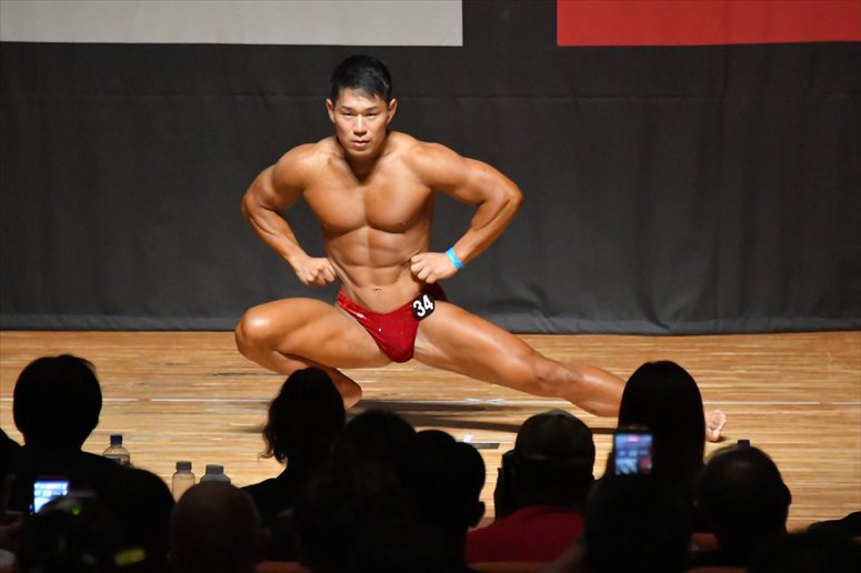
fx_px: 8247
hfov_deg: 6.0
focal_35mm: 345
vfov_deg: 4.0
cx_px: 430
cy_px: 286
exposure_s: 1/400
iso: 12800
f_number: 5.6
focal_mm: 230
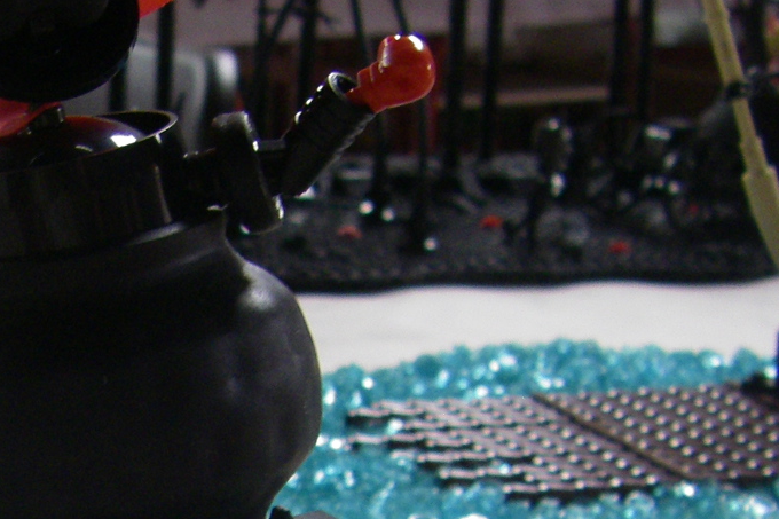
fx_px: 2574
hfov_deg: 16.9
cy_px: 603
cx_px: 41
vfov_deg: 11.3
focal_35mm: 119
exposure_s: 1/50
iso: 200
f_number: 3.5
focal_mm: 6.3
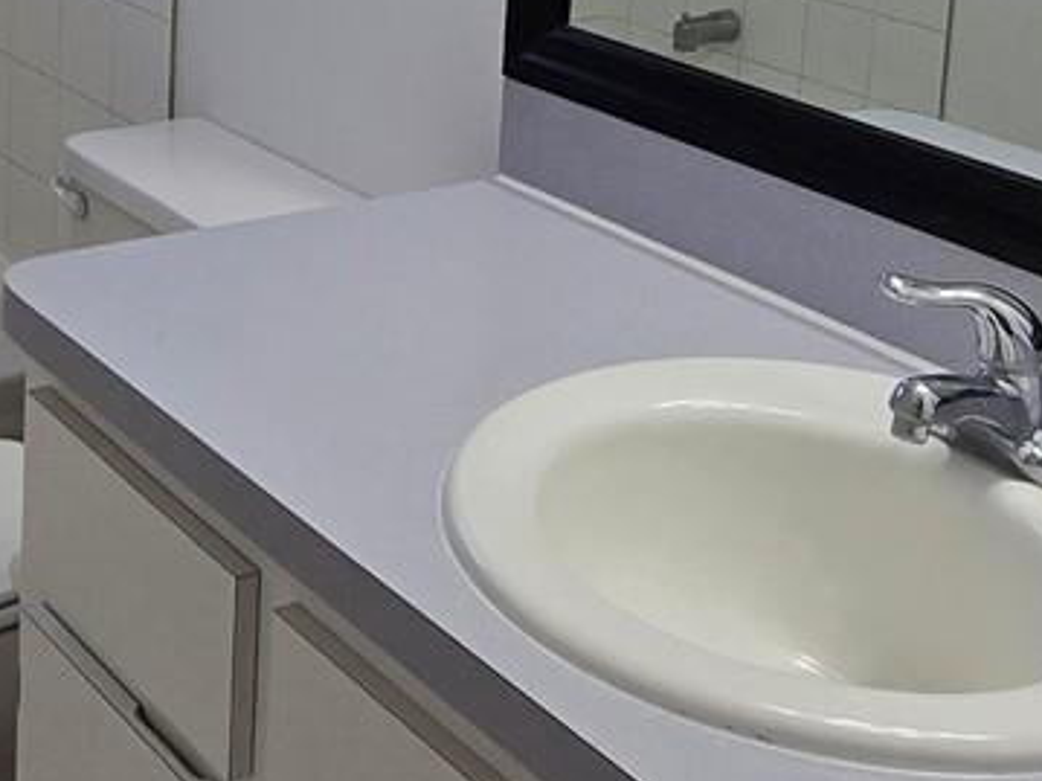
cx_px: 383
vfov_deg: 23.4
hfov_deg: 33.1
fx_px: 1745
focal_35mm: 58
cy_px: -110
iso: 50
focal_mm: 2.2
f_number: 2.2
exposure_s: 1/125
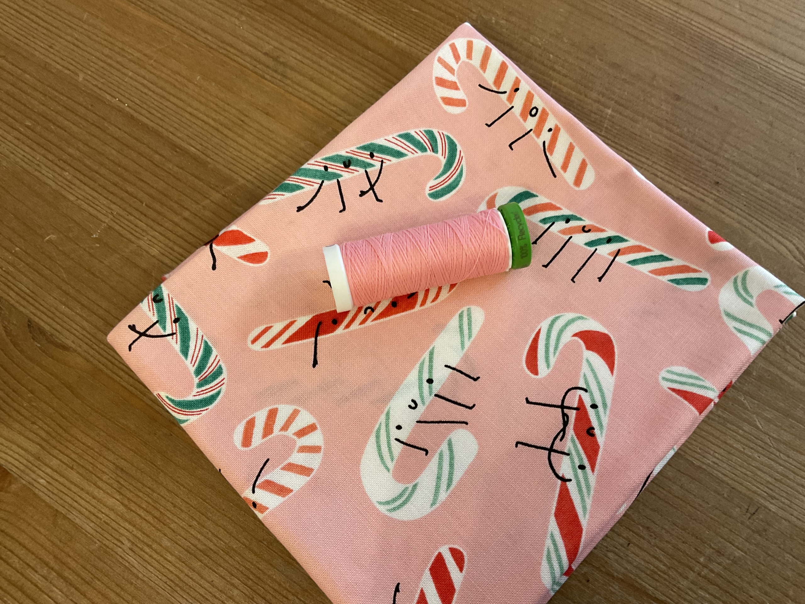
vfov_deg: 48.2
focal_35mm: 29
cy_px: 302
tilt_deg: -70.7
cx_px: 402
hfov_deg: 61.7
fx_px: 674
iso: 125
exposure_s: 1/50
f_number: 1.8
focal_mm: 3
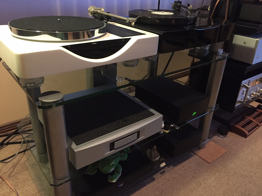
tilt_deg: -27.7
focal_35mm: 29
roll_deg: -2.3
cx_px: 131
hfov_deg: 61.7
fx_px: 219
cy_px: 98
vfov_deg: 48.2
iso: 500
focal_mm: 4.15
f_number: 2.2
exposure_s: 1/17
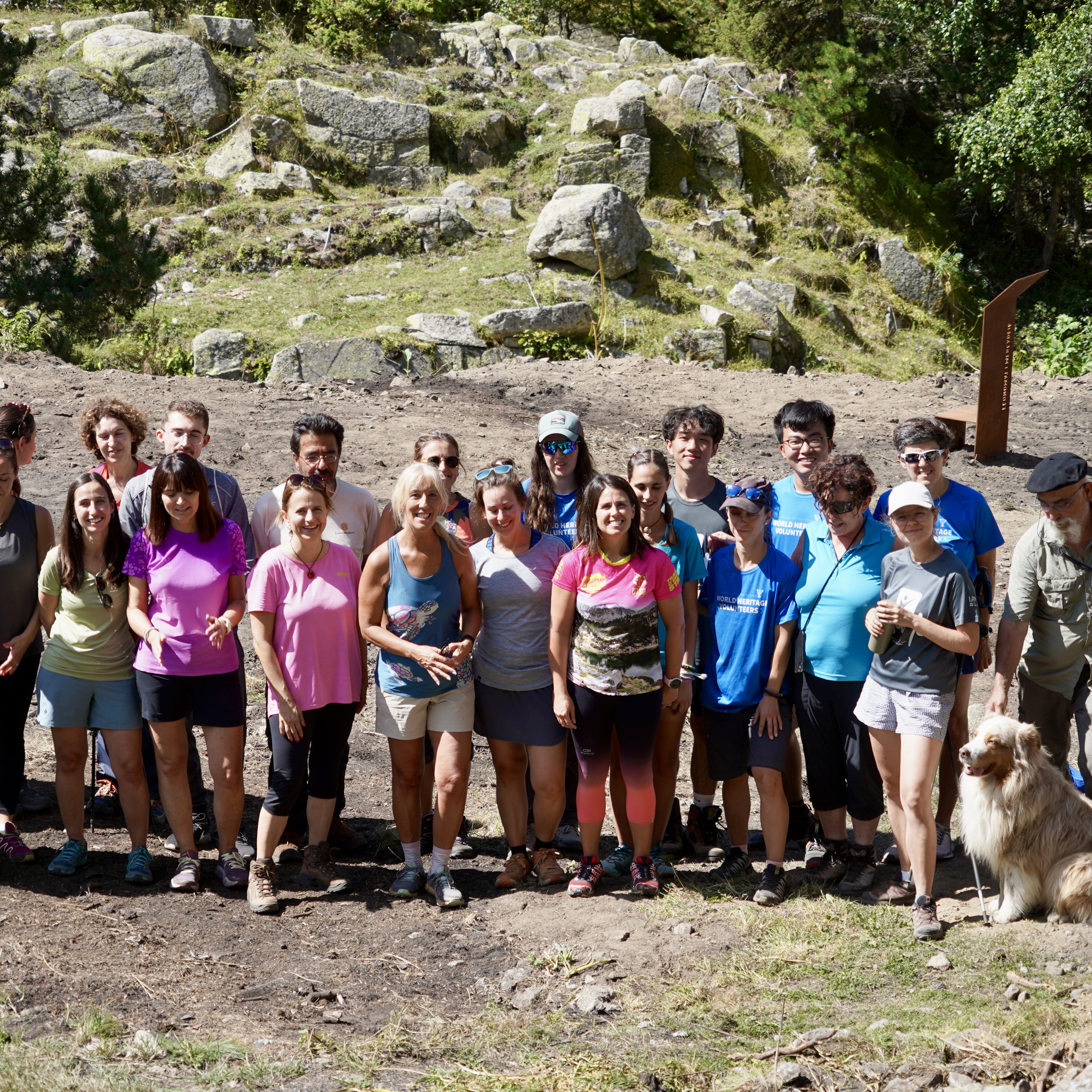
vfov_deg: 16.0
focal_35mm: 109
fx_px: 3890
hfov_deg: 16.0
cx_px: 455
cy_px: 543
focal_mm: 85
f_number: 5.6
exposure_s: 1/250
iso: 100
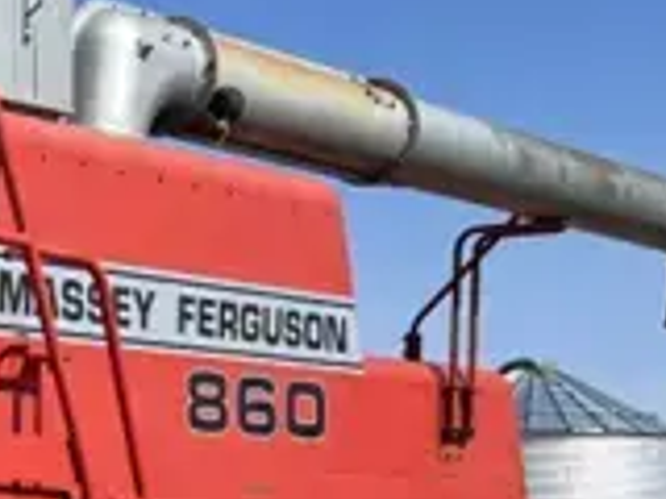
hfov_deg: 17.0
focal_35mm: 104
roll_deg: -0.6
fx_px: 2001
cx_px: -341
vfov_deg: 14.0
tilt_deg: +1.6
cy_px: 482
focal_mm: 5.7
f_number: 1.5
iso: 50
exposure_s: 1/3831
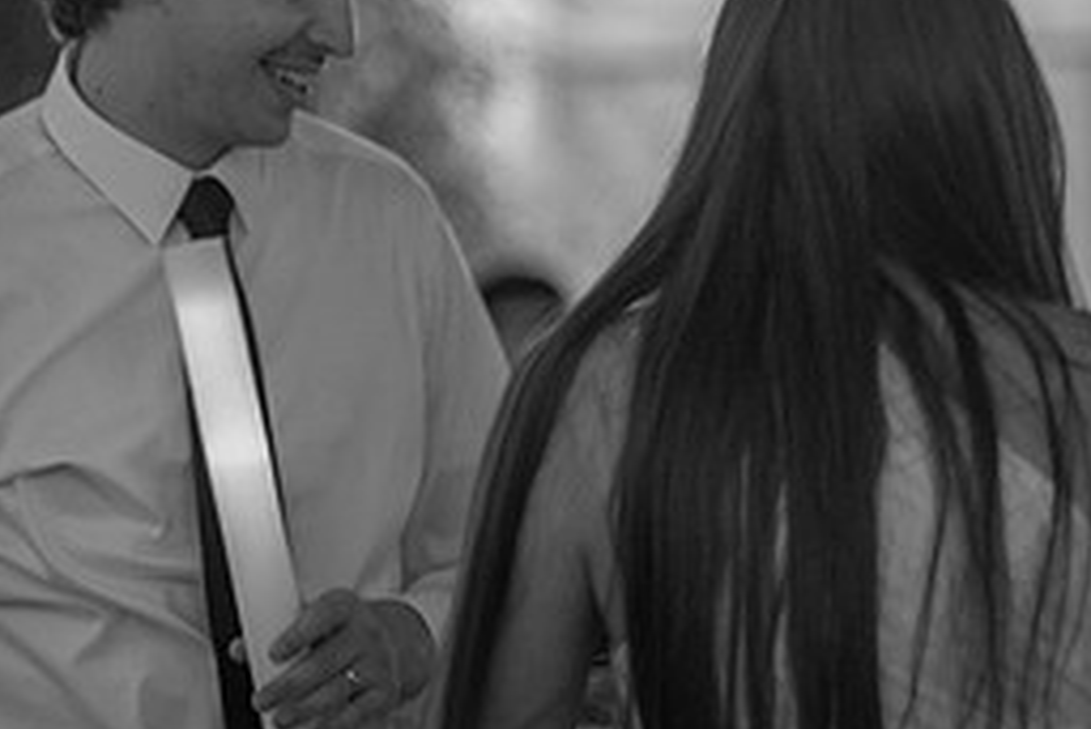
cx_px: 291
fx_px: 6337
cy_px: 4
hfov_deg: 9.8
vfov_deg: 6.6
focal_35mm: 209
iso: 1600
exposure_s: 1/60
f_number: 1.8
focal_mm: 85
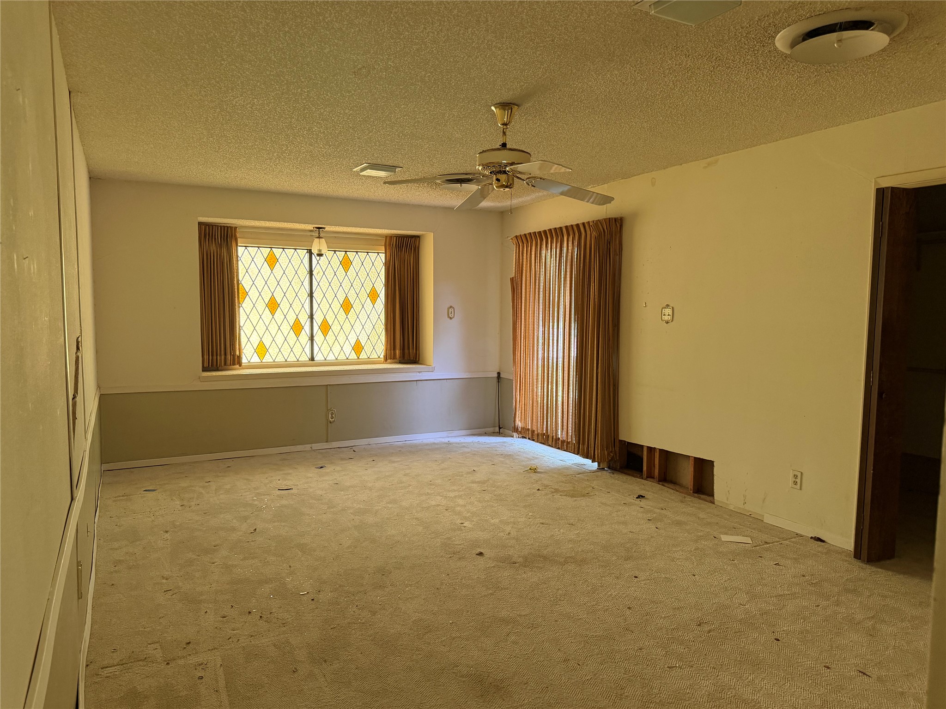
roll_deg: +0.2
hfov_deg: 71.6
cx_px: 473
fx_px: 656
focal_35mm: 24
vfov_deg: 56.8
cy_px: 354
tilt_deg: -3.8
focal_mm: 6.76
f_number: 1.78
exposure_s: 1/60
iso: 320
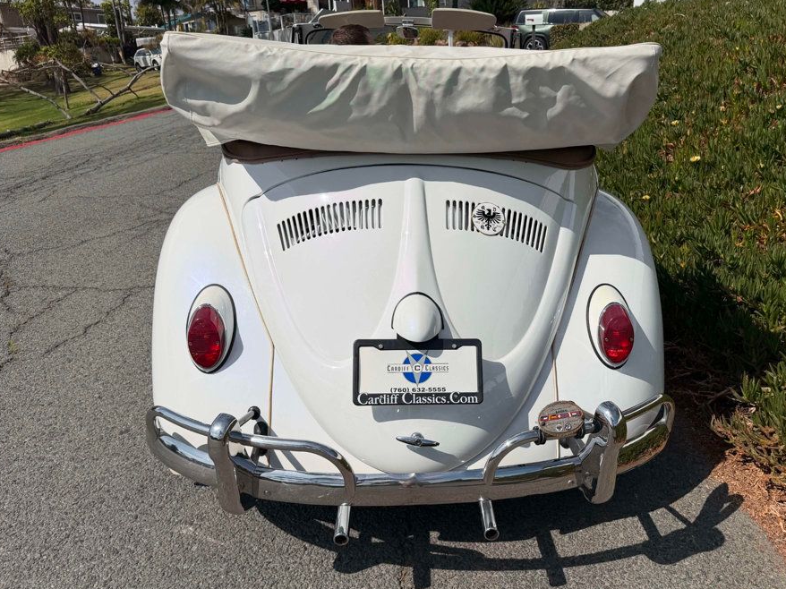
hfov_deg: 63.2
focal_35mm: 28
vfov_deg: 49.7
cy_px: 312
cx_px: 449
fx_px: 636
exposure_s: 1/17544
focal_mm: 6.76
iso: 100
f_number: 1.78
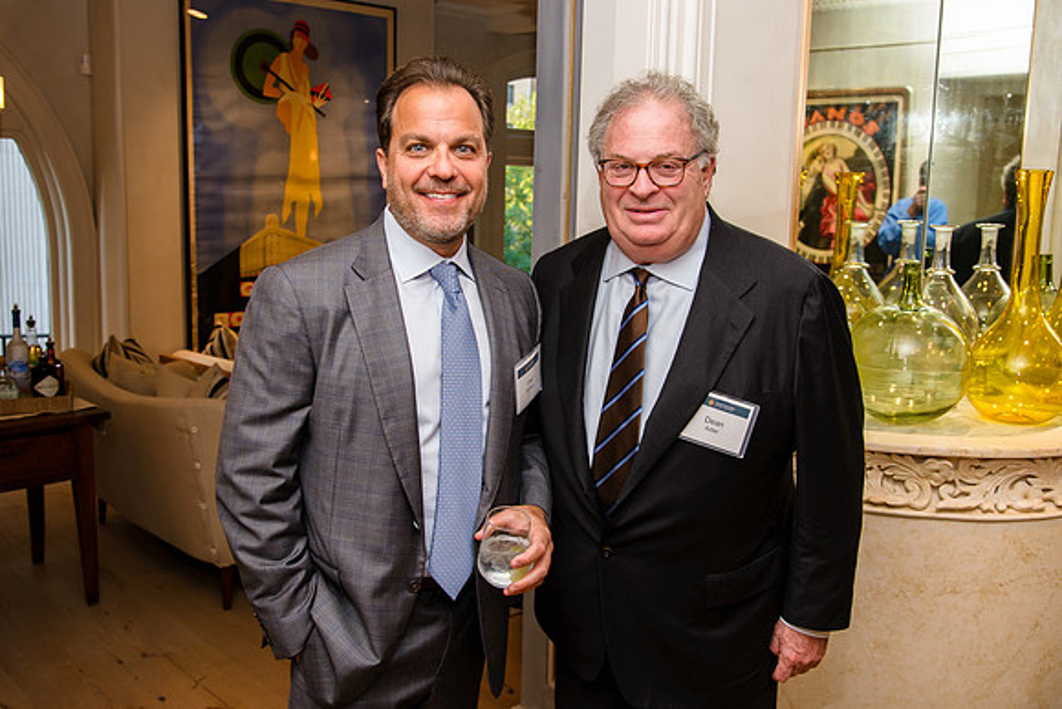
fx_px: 1033
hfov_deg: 54.4
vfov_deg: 37.9
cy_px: 354
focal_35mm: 35
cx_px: 531
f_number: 5.6
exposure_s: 1/50
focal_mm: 35
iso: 800
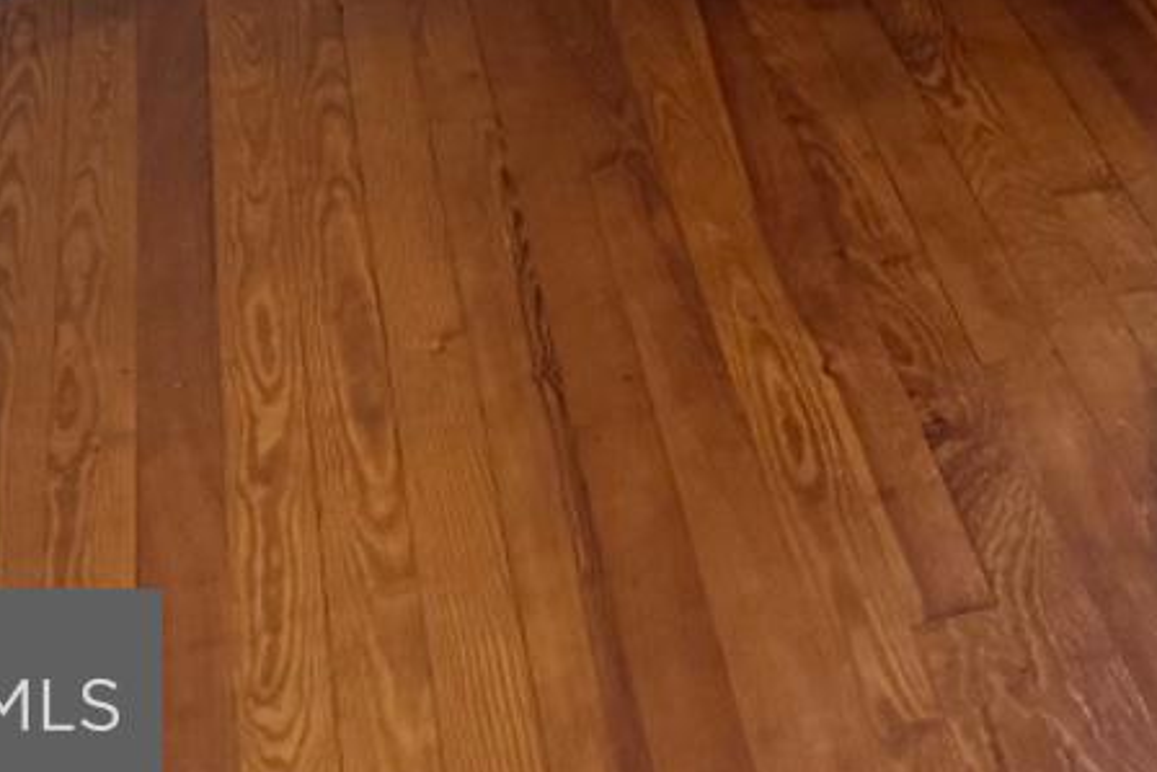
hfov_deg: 15.2
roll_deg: +1.3
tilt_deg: -3.8
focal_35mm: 114
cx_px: 2162
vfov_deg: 10.2
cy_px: -1183
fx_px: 3665
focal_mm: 6.76
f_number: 1.78
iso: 250
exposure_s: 1/60
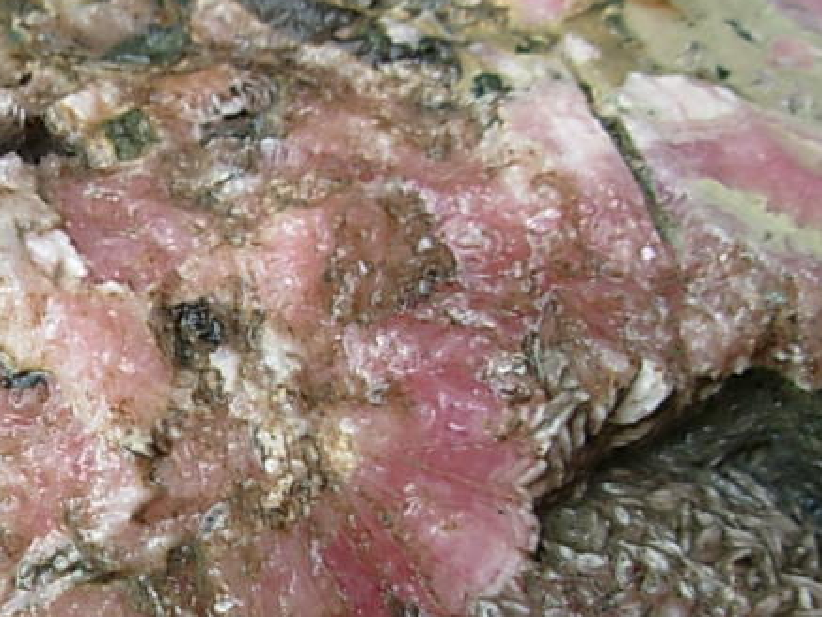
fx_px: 2114
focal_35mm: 89
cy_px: 515
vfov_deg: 16.5
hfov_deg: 21.4
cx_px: 30
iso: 50
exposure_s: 1/65.9
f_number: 2.9
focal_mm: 6.3
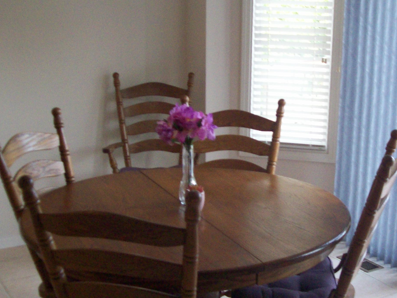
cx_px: 277
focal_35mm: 56
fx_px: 642
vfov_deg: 26.1
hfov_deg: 33.9
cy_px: 159
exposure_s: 1/128
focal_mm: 6
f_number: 2.7
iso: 231
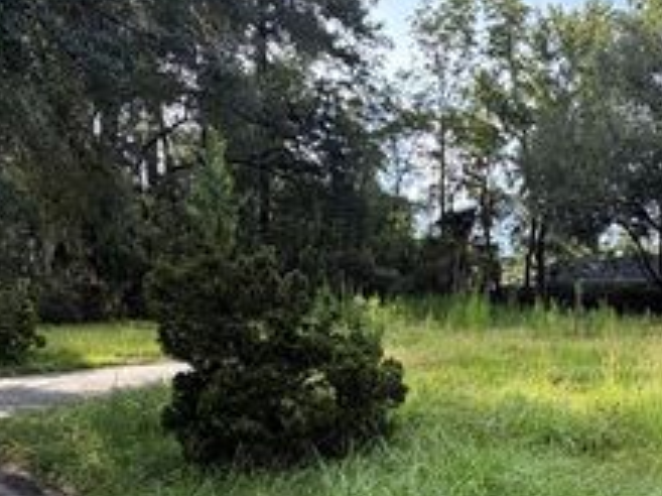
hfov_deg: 53.9
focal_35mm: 32
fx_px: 612
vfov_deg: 42.7
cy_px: 377
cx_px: 505
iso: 50
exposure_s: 1/225
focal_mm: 2.22
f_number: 2.2
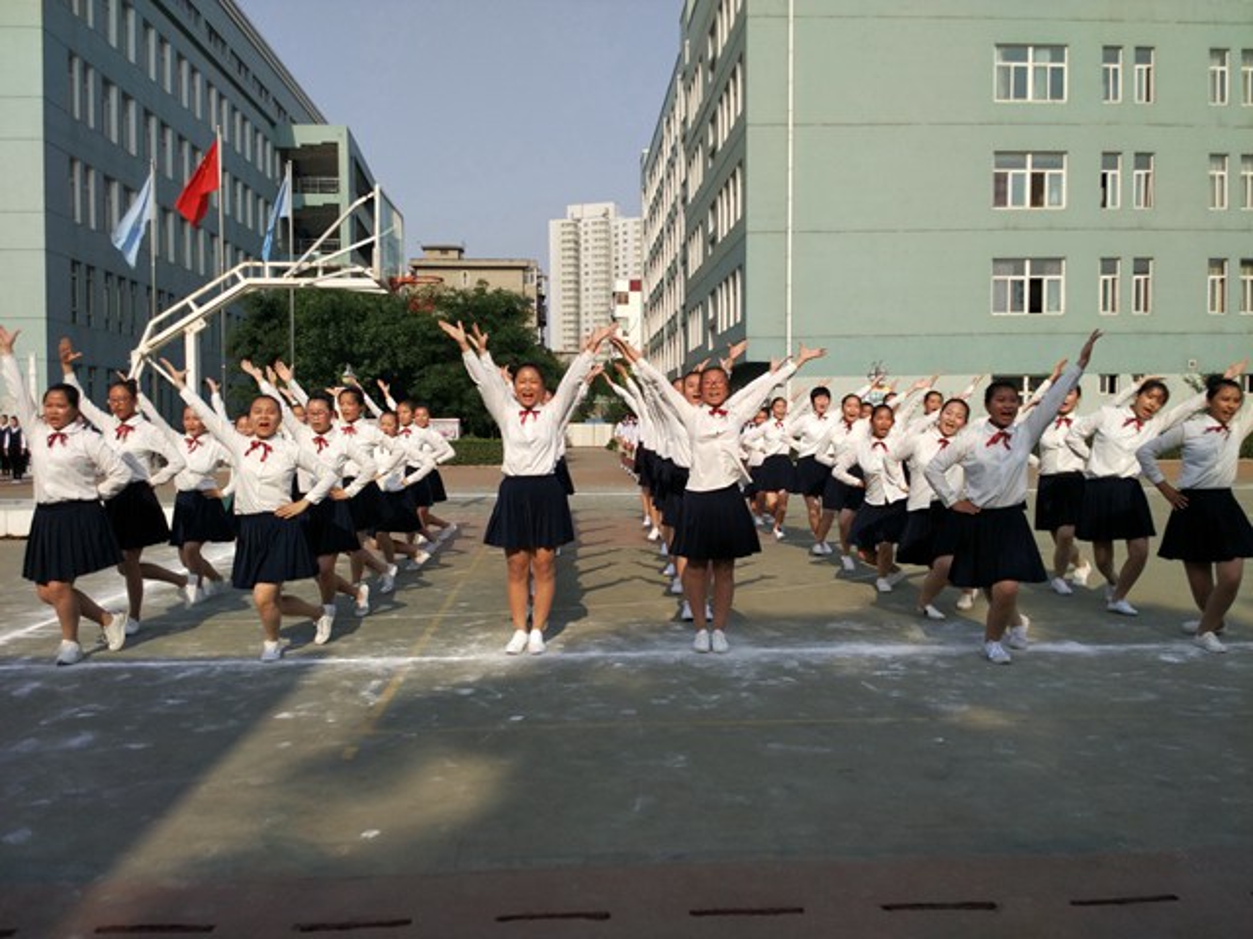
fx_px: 1086
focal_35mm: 30
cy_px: 470
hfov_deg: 60.0
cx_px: 626
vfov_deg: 46.8
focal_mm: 4.12
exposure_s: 1/1442
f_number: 2
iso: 100
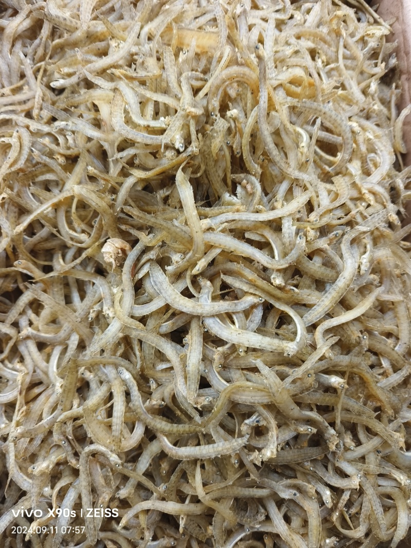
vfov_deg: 73.9
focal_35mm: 23
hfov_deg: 58.9
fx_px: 364
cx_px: 206
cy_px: 274
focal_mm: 5.5
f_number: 1.75
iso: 235
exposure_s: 1/100
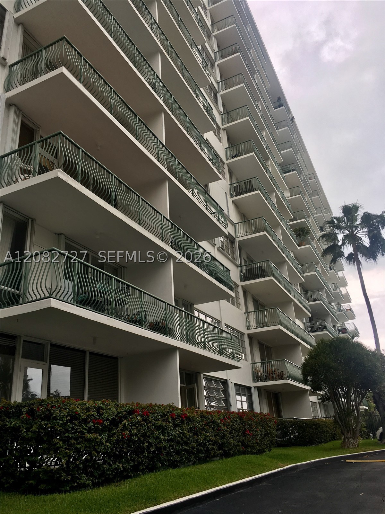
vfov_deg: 61.7
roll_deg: +4.1
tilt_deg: +24.5
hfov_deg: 48.2
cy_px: 257
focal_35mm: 29
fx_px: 430
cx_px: 192
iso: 25
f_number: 2.2
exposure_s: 1/300
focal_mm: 4.15
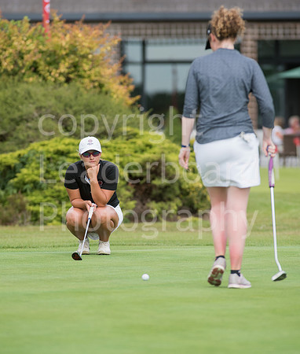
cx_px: 135
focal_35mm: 412
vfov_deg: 4.6
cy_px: 177
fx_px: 4417
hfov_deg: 3.9
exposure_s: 1/2000
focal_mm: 300
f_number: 5.6
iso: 400
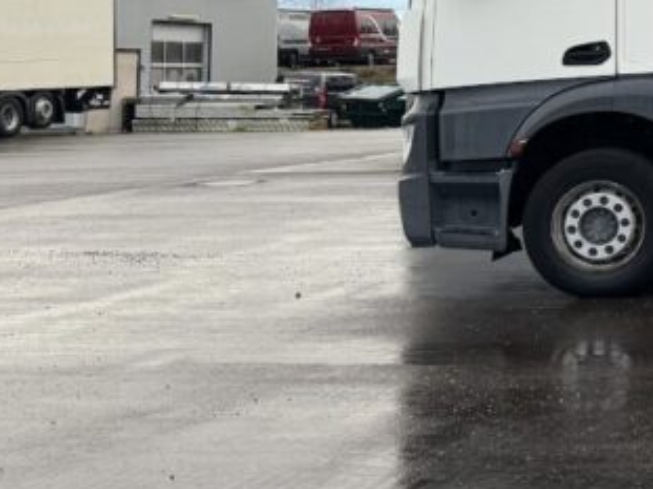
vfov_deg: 18.2
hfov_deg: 20.4
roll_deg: +0.1
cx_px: 1033
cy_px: -2
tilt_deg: +2.6
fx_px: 1490
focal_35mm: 79
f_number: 1.78
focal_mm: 6.86
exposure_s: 1/121
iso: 125
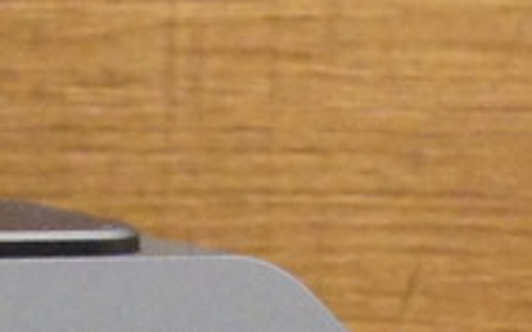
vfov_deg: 4.4
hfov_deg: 7.2
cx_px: -563
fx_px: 4076
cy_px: 1068
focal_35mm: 281
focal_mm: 29
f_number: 14
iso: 6400
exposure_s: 1/60
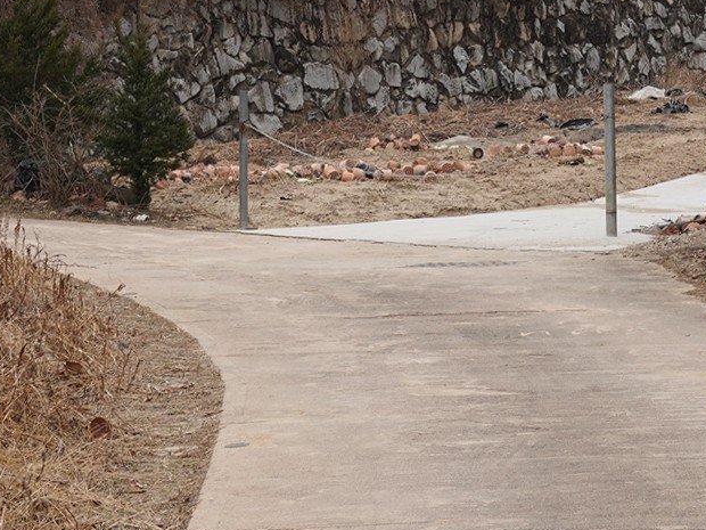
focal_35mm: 124
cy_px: 39
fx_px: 2529
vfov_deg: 11.9
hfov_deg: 15.9
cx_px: 436
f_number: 10
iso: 200
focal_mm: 40
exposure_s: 1/100
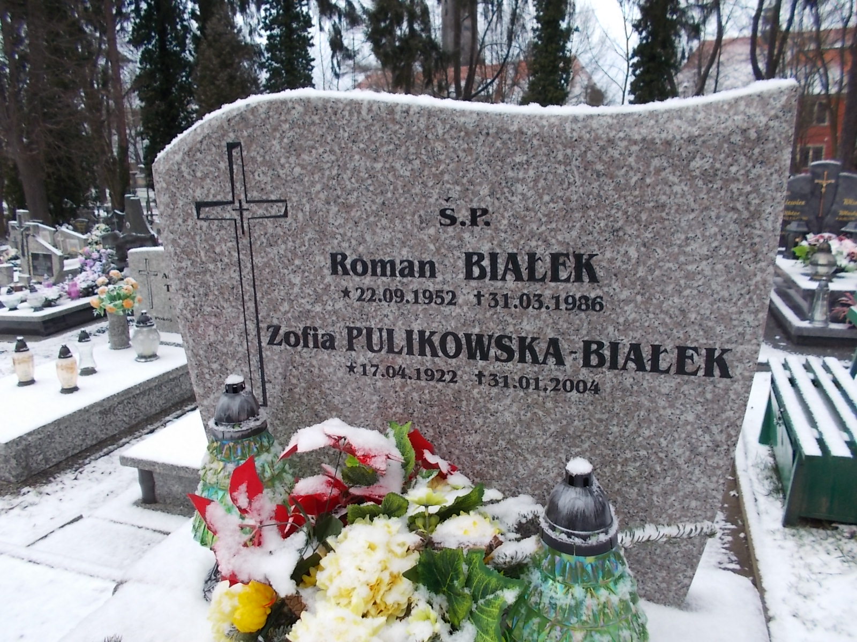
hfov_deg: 67.3
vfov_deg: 53.1
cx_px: 428
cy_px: 321
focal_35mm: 26
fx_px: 644
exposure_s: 1/160
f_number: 3.2
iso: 80
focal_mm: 4.6
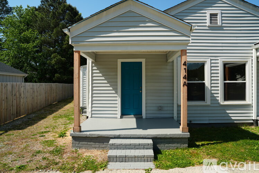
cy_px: 86
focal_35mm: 24
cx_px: 130
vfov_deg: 53.2
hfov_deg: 73.7
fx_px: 173
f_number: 7.1
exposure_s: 1/100
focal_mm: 24
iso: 100
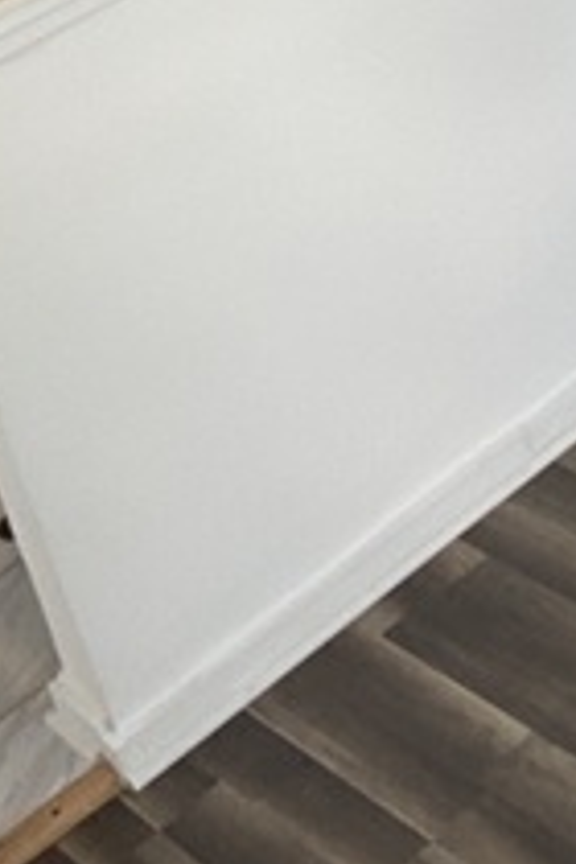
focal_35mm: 99
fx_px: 2376
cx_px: 802
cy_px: -426
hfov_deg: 13.2
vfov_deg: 18.3
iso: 64
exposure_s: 1/122
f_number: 2.2
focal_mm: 2.71
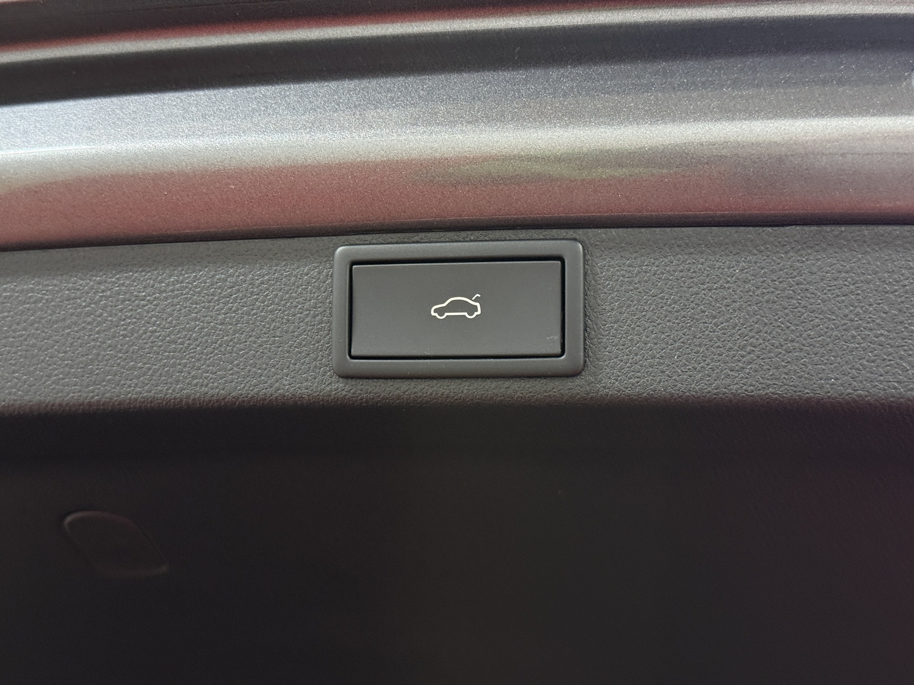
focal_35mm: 48
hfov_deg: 39.7
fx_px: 1267
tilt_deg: +28.4
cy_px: 342
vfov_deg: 30.3
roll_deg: +2.7
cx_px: 457
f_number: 1.78
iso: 250
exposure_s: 1/60
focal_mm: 6.76
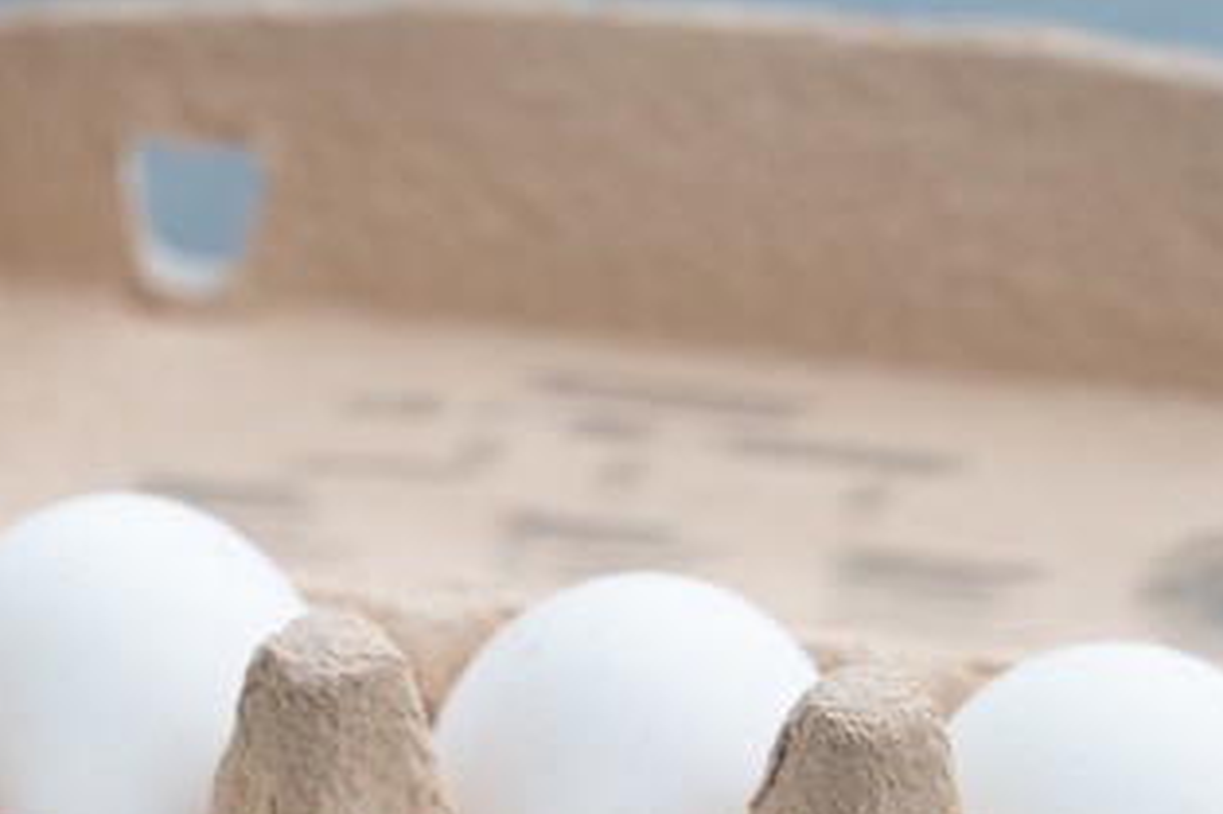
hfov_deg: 14.9
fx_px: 4686
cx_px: 518
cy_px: 798
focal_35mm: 138
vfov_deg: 9.9
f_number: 7.1
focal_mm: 70
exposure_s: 1/80
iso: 320
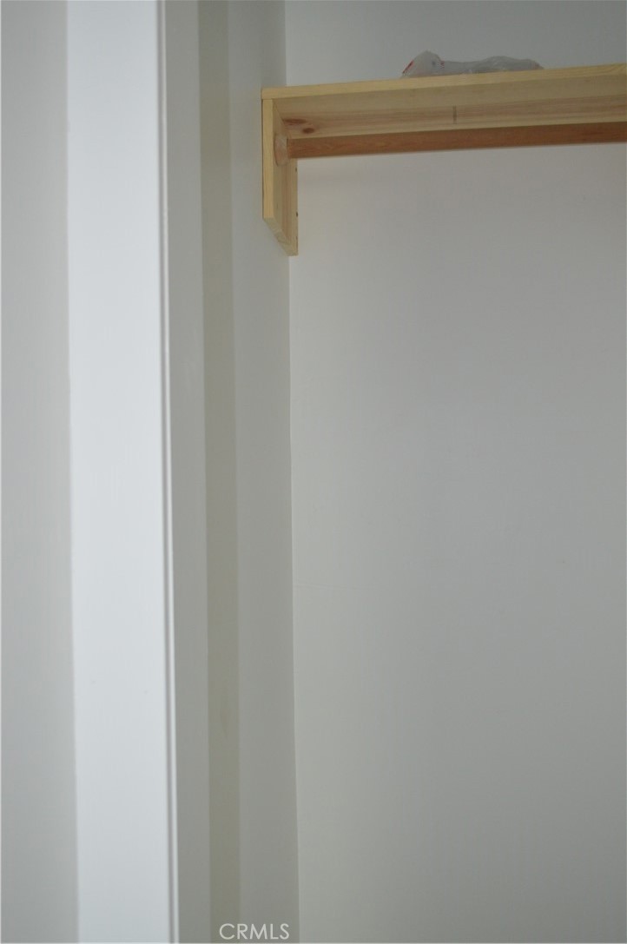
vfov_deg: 49.6
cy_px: 472
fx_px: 1021
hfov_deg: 34.1
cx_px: 314
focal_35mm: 39
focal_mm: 26
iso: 900
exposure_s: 1/60
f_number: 4.2
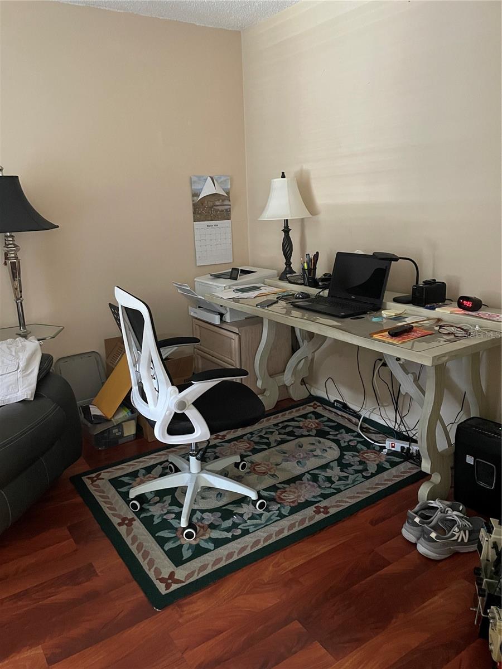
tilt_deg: -16.2
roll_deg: +2.2
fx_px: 503
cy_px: 334
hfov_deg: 53.1
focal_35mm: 26
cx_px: 251
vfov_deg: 67.3
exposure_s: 1/30
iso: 800
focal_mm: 4.2
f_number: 1.6
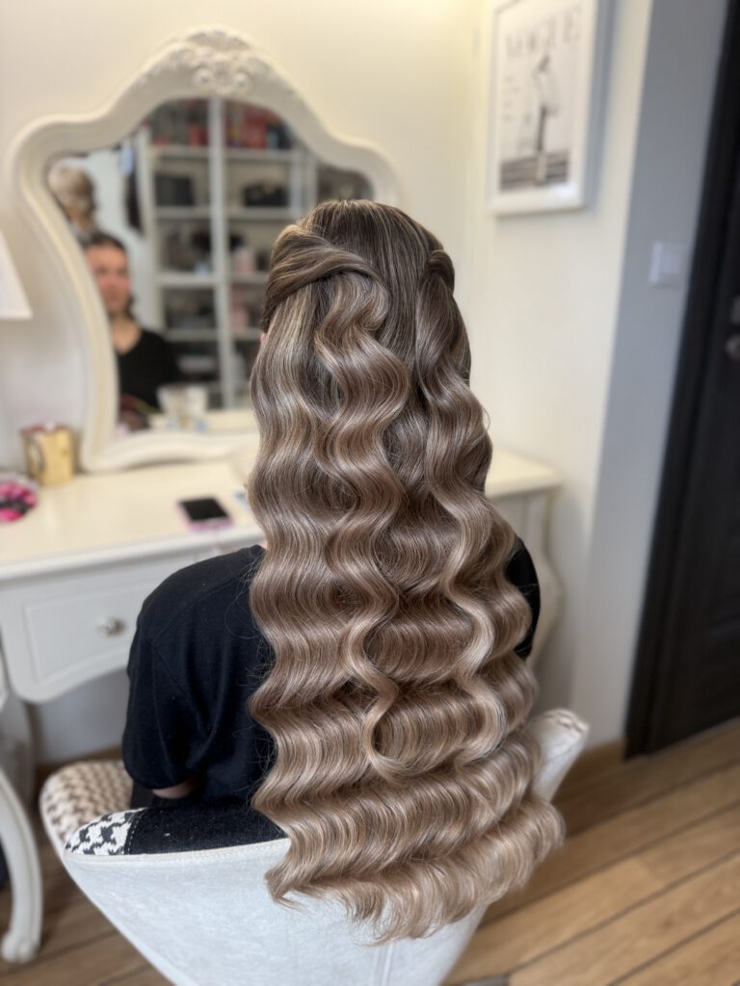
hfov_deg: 56.8
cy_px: 493
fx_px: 684
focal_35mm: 24
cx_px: 370
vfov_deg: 71.6
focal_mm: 6.76
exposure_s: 1/100
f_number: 1.78
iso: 200
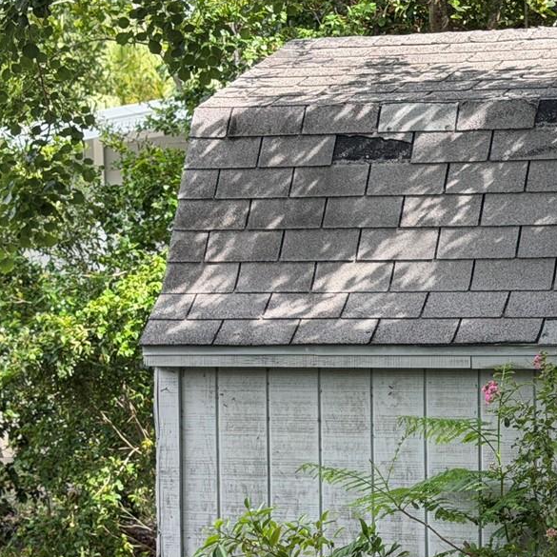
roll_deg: +0.9
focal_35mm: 116
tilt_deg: -3.7
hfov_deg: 14.8
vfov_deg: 14.9
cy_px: 438
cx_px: 531
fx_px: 2112
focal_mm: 6.76
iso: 64
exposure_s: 1/681
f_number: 1.78
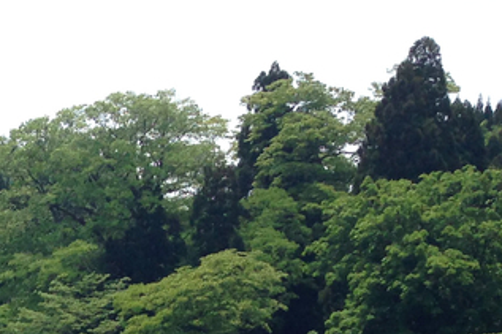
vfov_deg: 9.7
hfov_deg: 14.1
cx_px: -372
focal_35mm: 130
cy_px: 689
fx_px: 1812
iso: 50
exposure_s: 1/1153
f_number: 2.4
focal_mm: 4.12
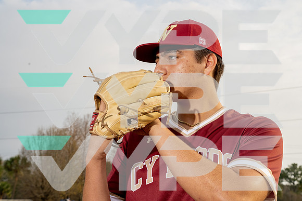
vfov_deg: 25.1
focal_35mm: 54
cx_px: 151
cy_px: 100
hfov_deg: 36.9
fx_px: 453
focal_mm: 54
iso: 250
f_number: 11
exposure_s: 1/250
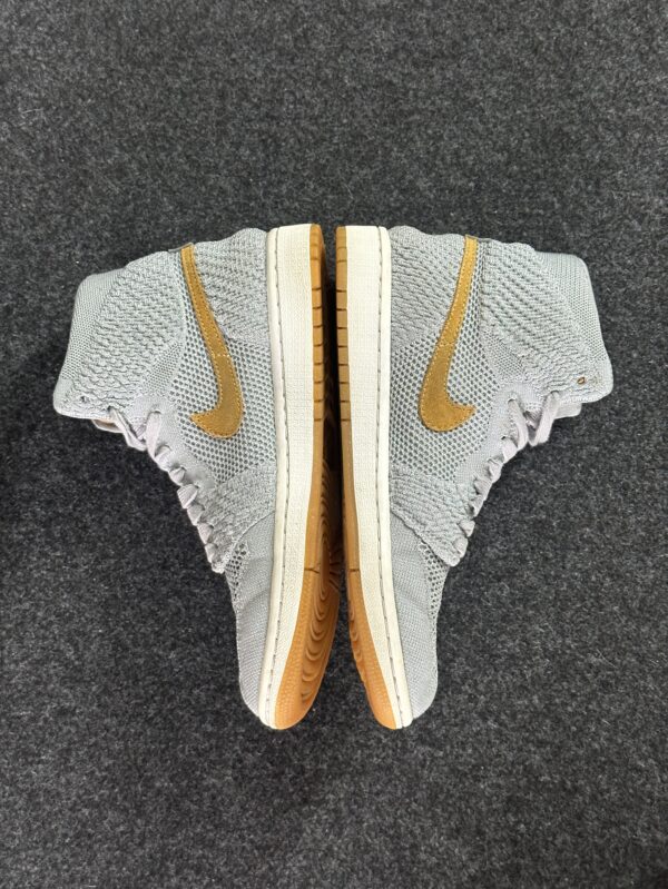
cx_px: 334
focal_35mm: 48
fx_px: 1234
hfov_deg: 30.3
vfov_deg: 39.6
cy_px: 444
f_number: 1.78
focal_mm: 6.86
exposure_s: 1/50
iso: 250
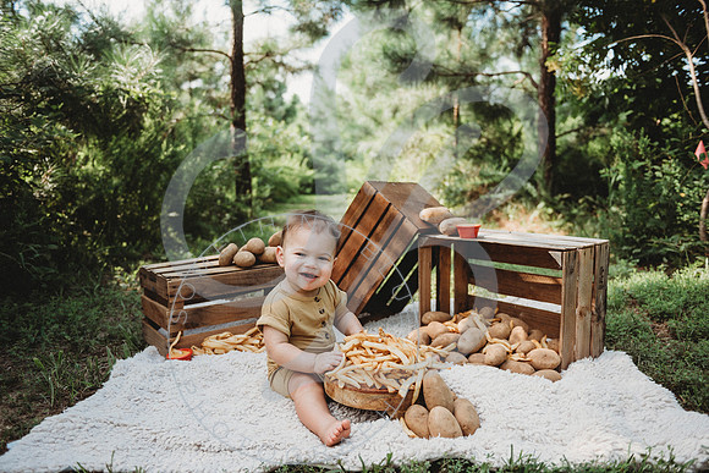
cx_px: 346
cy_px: 237
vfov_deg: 44.7
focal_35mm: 29
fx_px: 576
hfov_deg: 63.2
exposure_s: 1/320
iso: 100
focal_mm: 28
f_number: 2.8
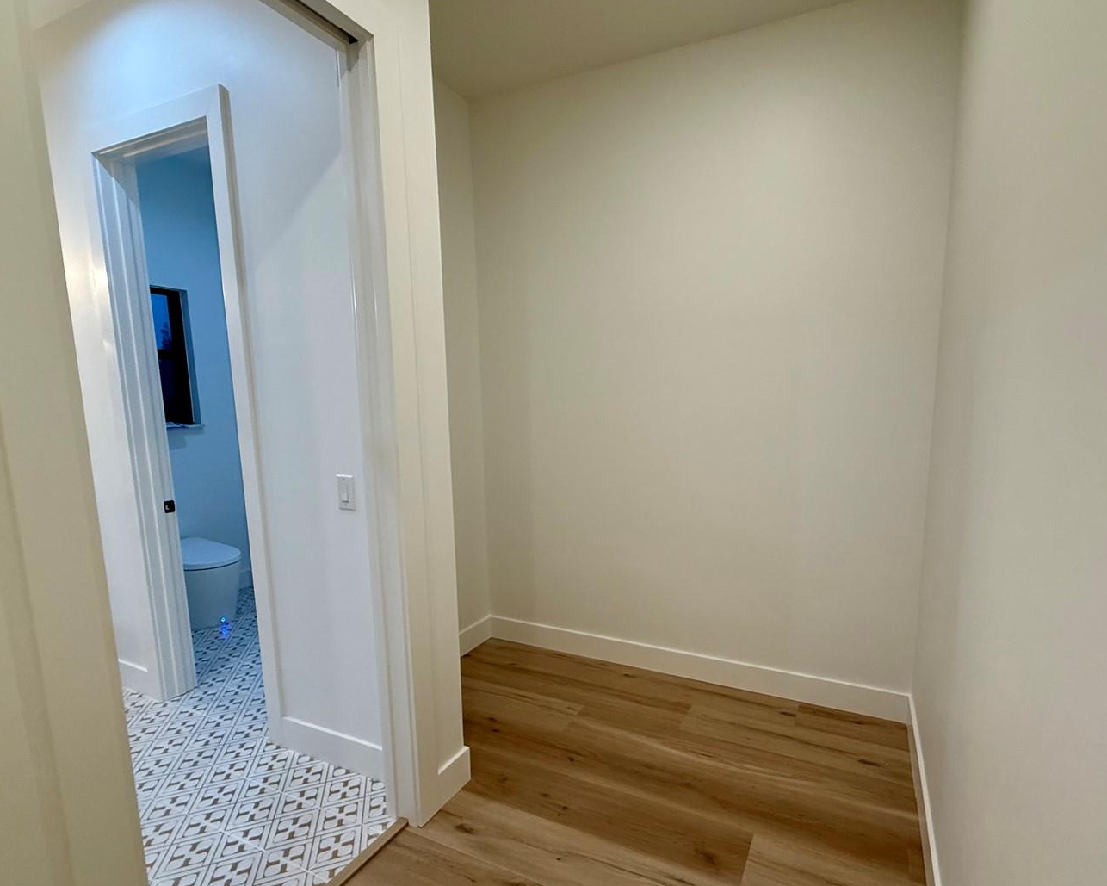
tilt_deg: -7.7
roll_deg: +0.0
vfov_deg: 76.9
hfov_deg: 89.0
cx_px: 637
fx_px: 557
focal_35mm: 17
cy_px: 472
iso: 200
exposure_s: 1/120
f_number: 2.2
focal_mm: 2.22
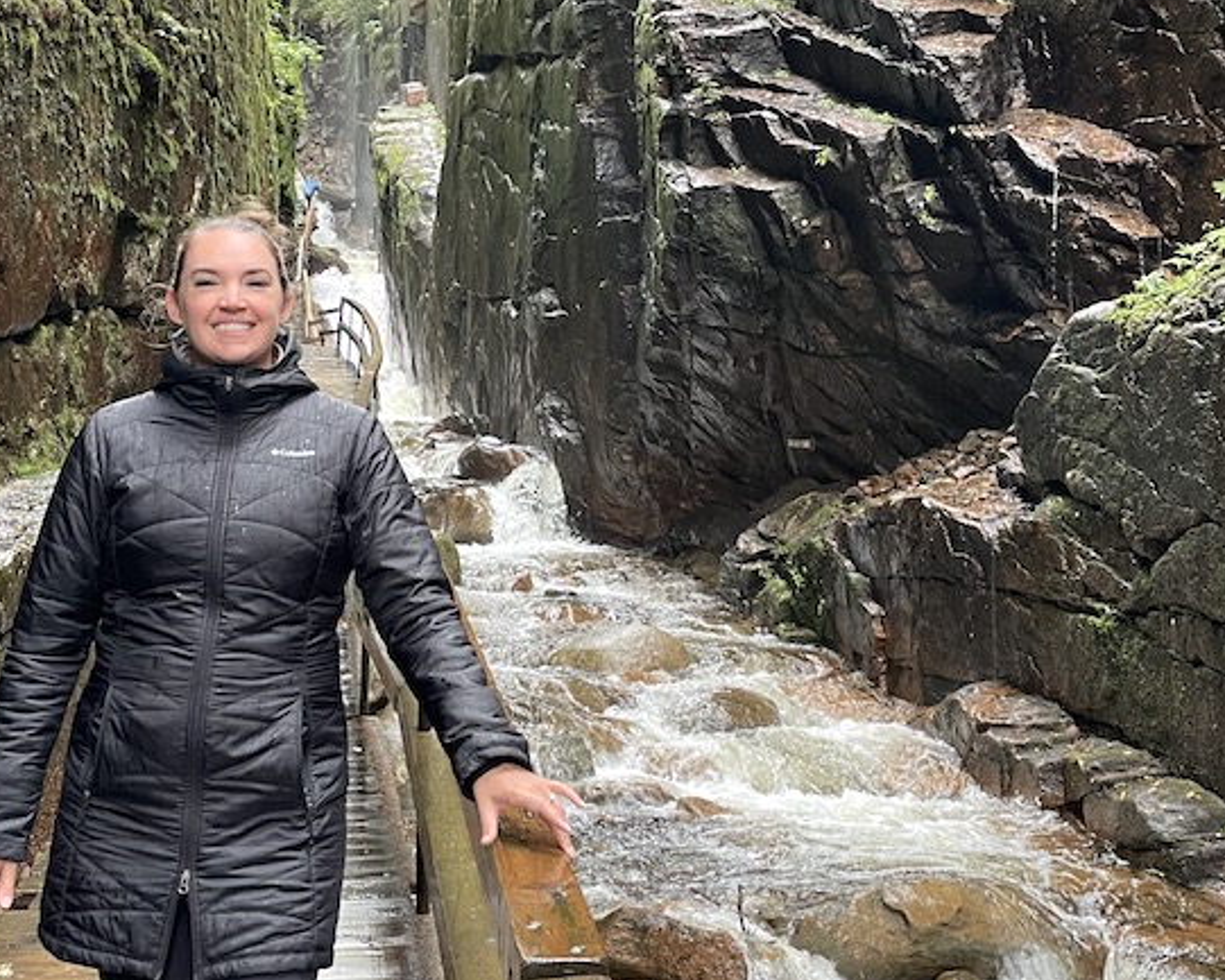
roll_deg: +0.6
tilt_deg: +5.0
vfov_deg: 31.3
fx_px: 1741
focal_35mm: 48
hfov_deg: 38.7
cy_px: 344
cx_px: 514
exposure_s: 1/60
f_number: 1.6
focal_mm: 4.2
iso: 125
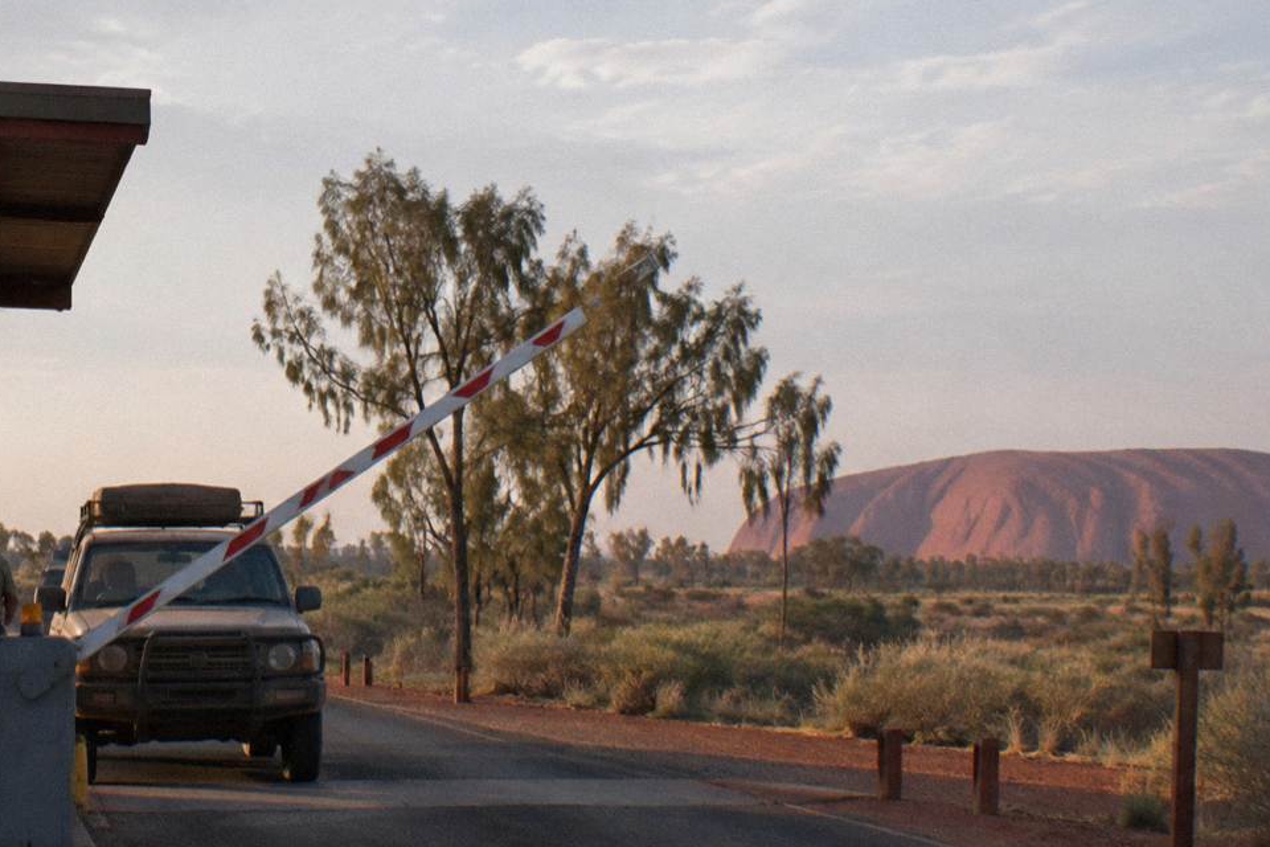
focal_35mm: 32
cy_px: 554
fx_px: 1129
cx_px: 583
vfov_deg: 40.7
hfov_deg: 58.6
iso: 400
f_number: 8
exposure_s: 1/400
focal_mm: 24
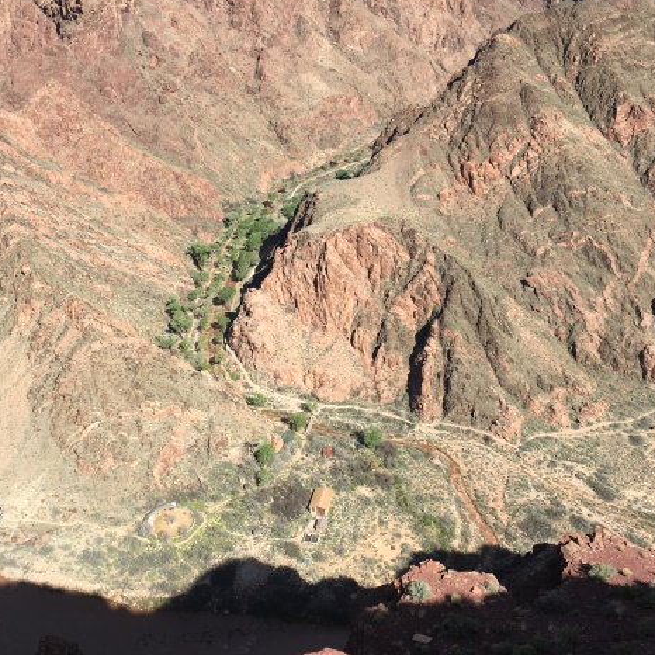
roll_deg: +3.3
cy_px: 312
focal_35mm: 44
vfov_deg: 38.3
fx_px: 942
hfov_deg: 38.3
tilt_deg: -26.2
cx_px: 311
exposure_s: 1/1241
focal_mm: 4.15
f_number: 2.2
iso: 25
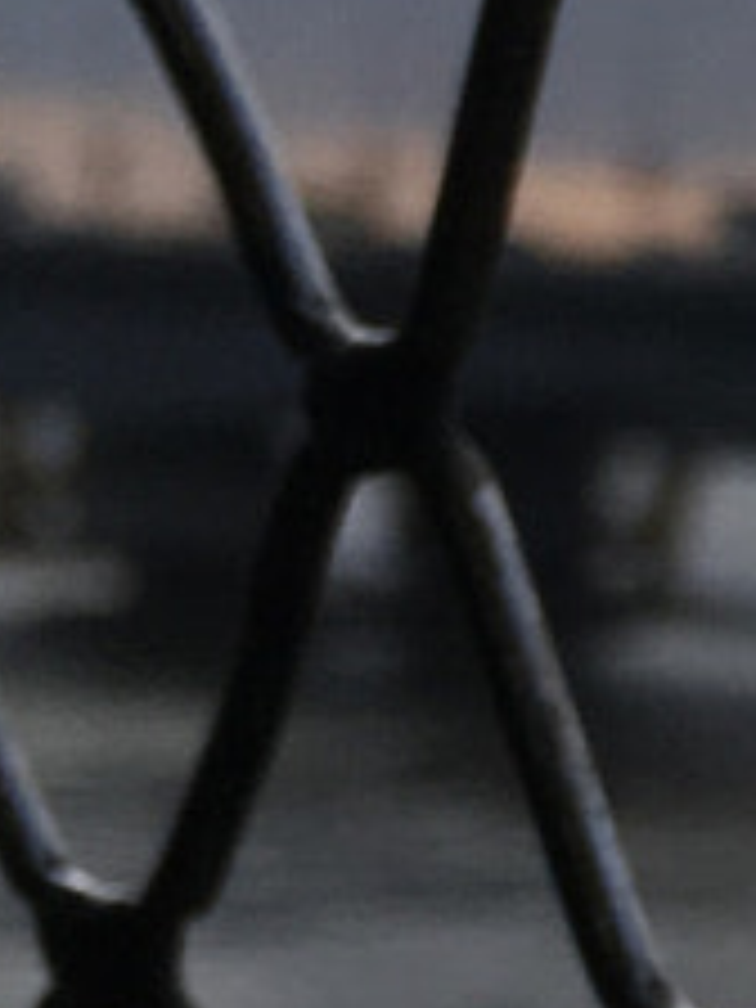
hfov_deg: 6.5
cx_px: 2308
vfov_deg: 9.5
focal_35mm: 207
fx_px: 6028
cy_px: 1030
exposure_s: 1/472
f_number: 2.2
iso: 25
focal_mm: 4.15
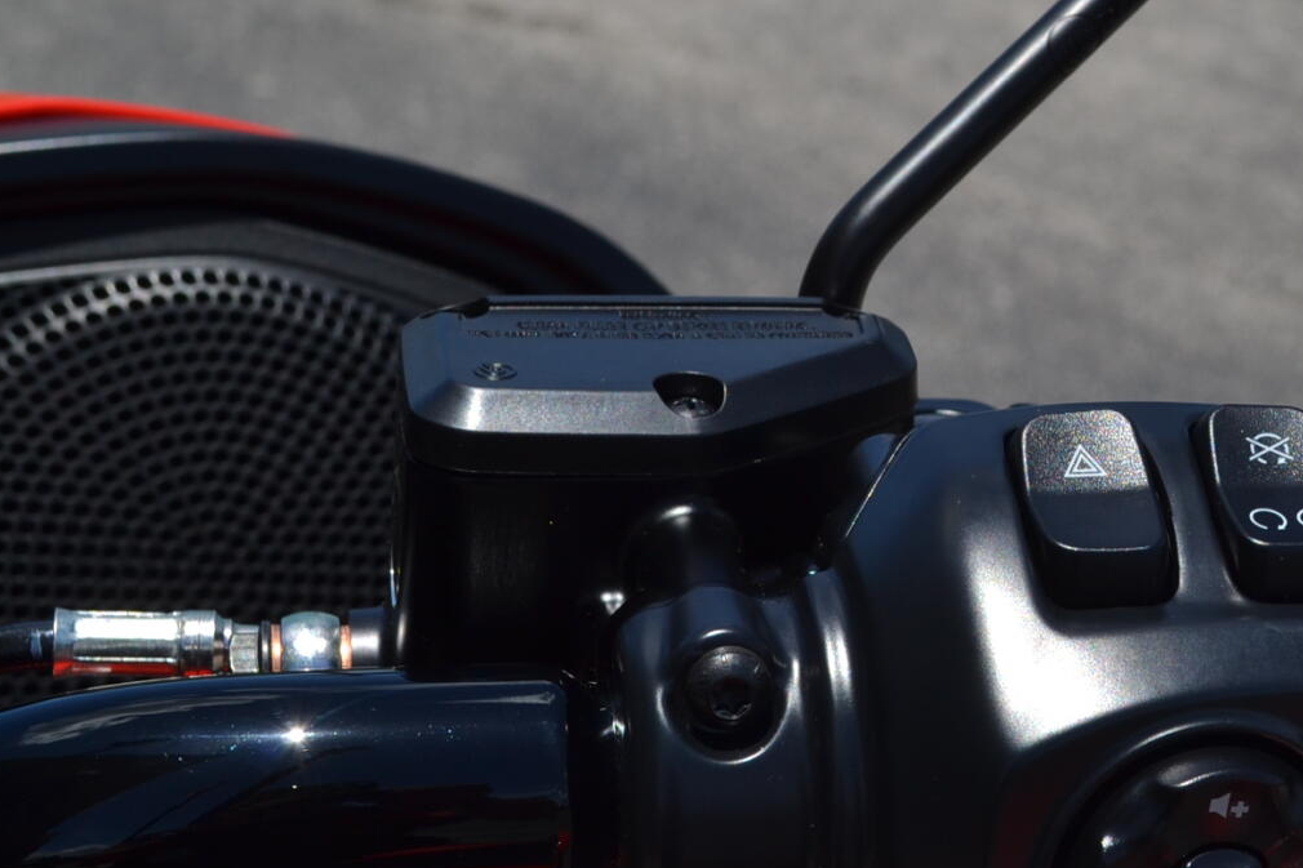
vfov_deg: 13.5
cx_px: 1250
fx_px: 3655
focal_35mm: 101
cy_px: 373
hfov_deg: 19.7
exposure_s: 1/320
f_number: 9
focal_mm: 34
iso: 100
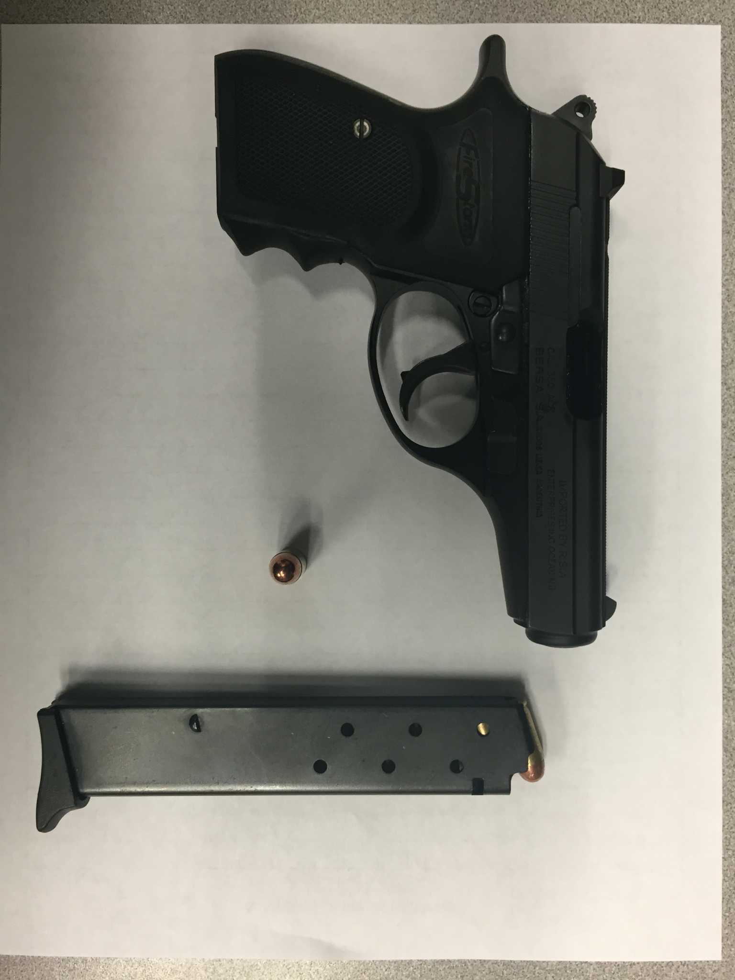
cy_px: 490
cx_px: 368
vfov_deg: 61.7
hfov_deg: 48.2
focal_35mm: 29
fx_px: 821
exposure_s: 1/30
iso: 80
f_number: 2.2
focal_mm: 4.15
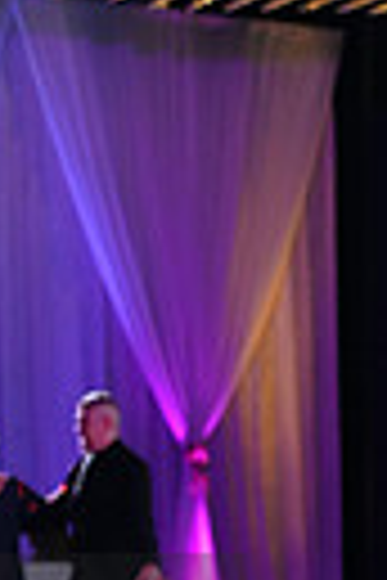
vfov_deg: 10.5
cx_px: -371
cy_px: 706
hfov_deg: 6.9
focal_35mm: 193
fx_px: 3112
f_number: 4
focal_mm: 43
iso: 2000
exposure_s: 1/320
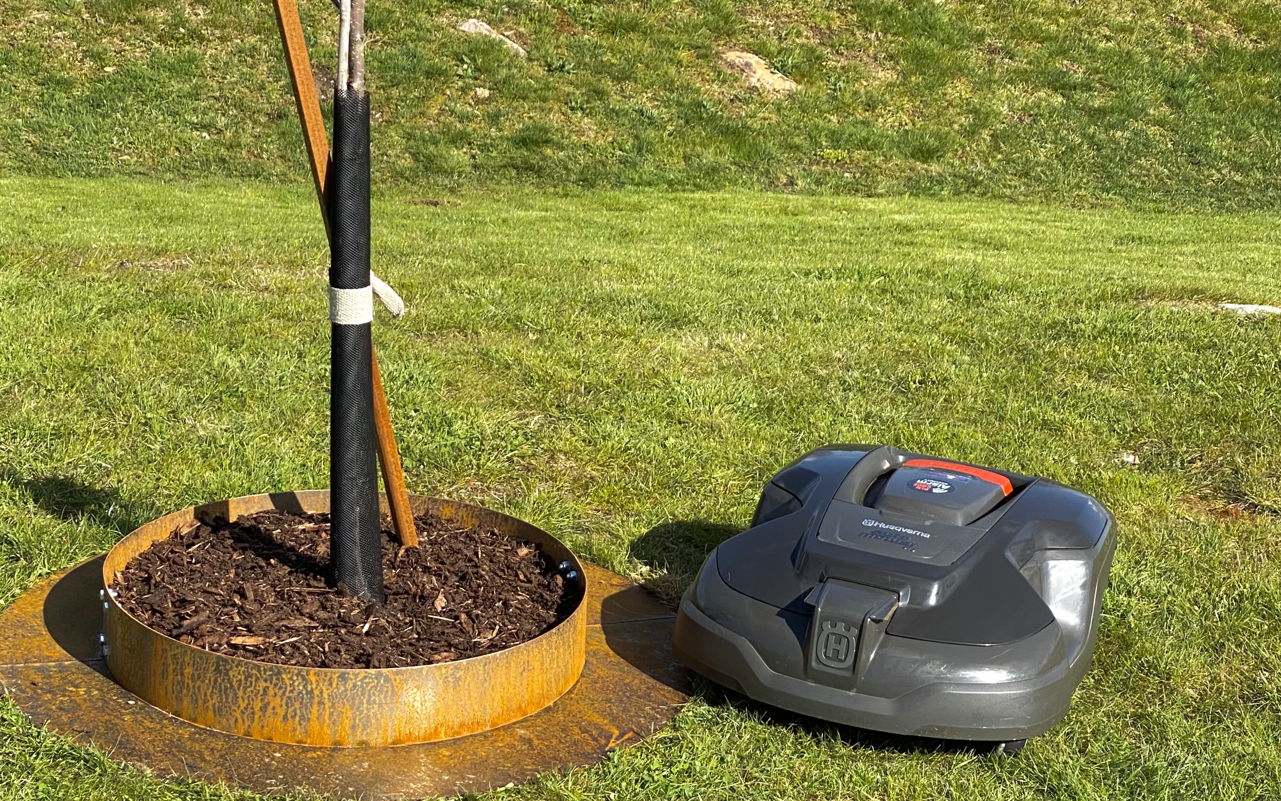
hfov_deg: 27.8
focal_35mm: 74
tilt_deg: -21.5
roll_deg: +1.3
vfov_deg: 17.6
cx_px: 637
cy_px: 503
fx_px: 2583
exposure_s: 1/1142
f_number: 2
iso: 20
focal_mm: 6
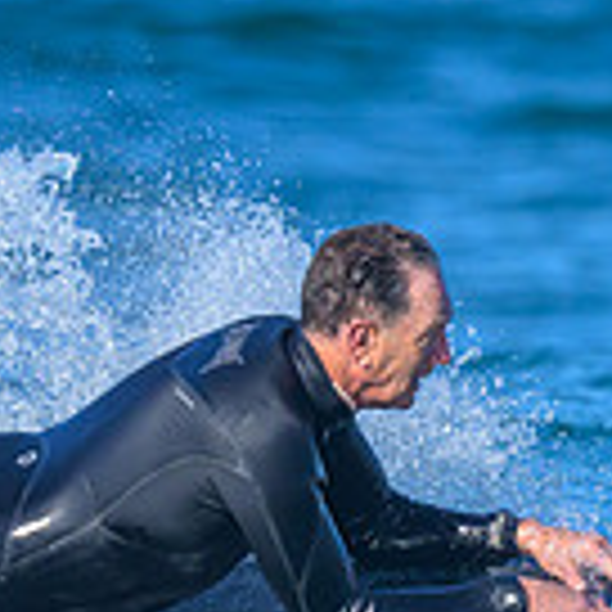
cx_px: 313
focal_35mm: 3977
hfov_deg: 0.4
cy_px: 649
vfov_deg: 0.4
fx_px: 79549
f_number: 6.3
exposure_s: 1/2000
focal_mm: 800
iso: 400
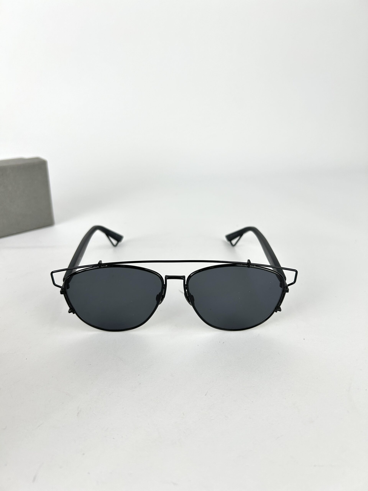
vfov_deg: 67.3
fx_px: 369
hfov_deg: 53.1
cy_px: 246
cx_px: 184
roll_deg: -0.3
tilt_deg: -22.7
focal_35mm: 26
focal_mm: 5.7
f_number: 1.5
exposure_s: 1/189
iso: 40
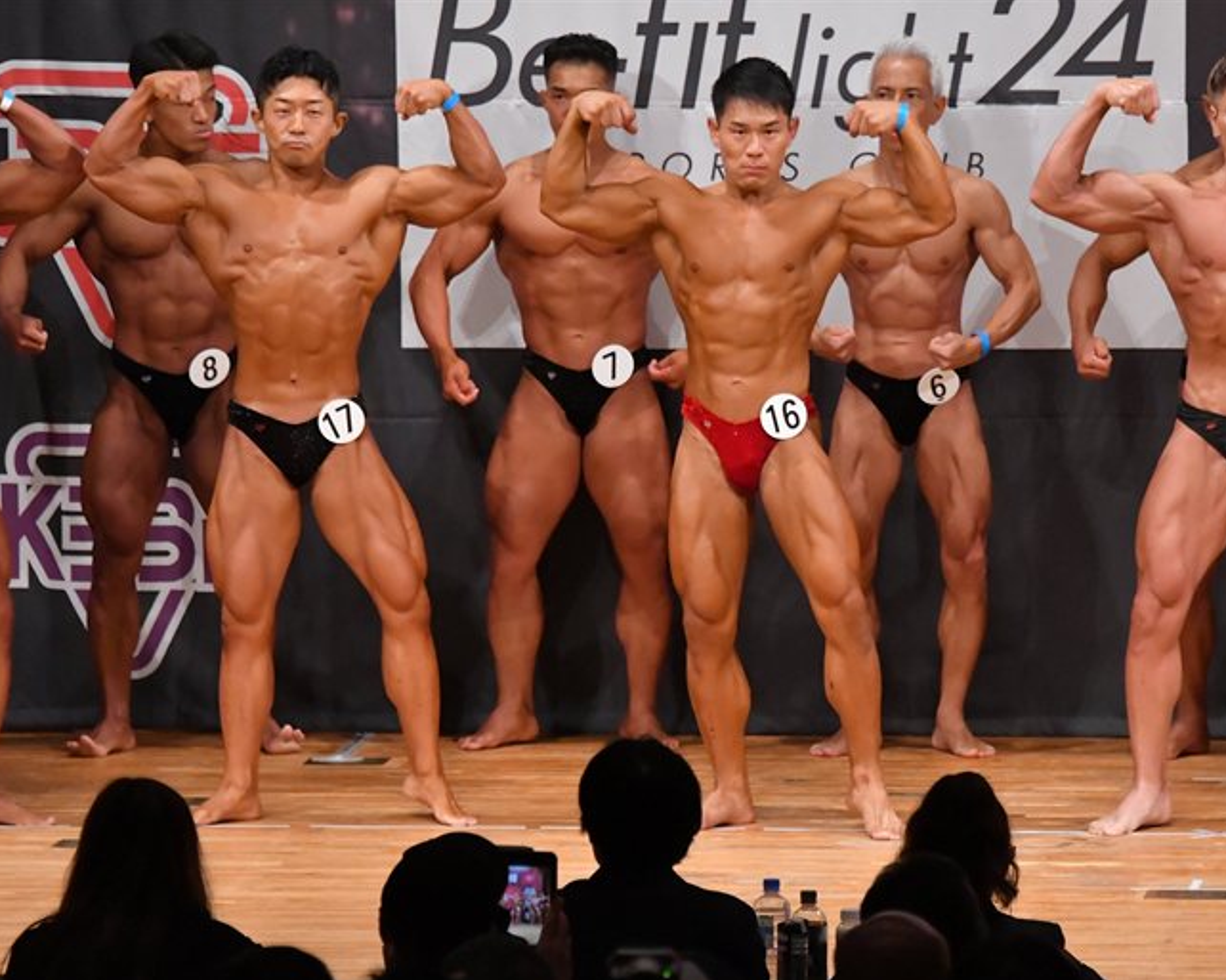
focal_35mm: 289
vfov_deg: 5.4
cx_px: 664
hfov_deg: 6.7
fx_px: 10482
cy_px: 491
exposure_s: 1/400
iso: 8000
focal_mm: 170
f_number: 5.6
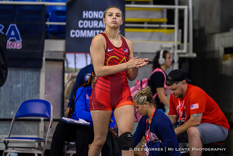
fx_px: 1196
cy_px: 62
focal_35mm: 185
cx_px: 110
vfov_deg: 7.4
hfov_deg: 11.1
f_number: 2.8
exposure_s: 1/800
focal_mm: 140
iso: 3600
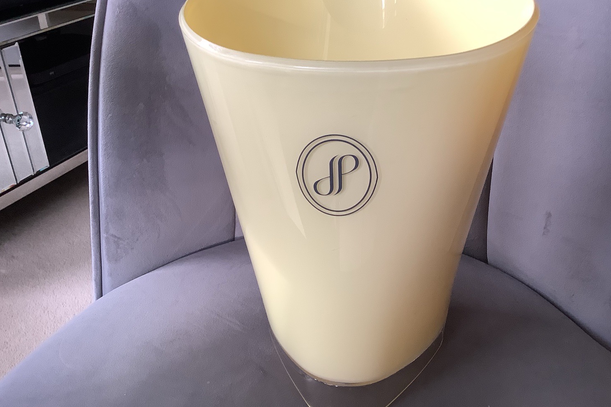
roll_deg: +0.6
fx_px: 594
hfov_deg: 54.4
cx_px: 315
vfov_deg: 37.9
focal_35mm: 35
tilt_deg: -30.9
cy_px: 205
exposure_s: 1/60
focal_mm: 3.3
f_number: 2.4
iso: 125
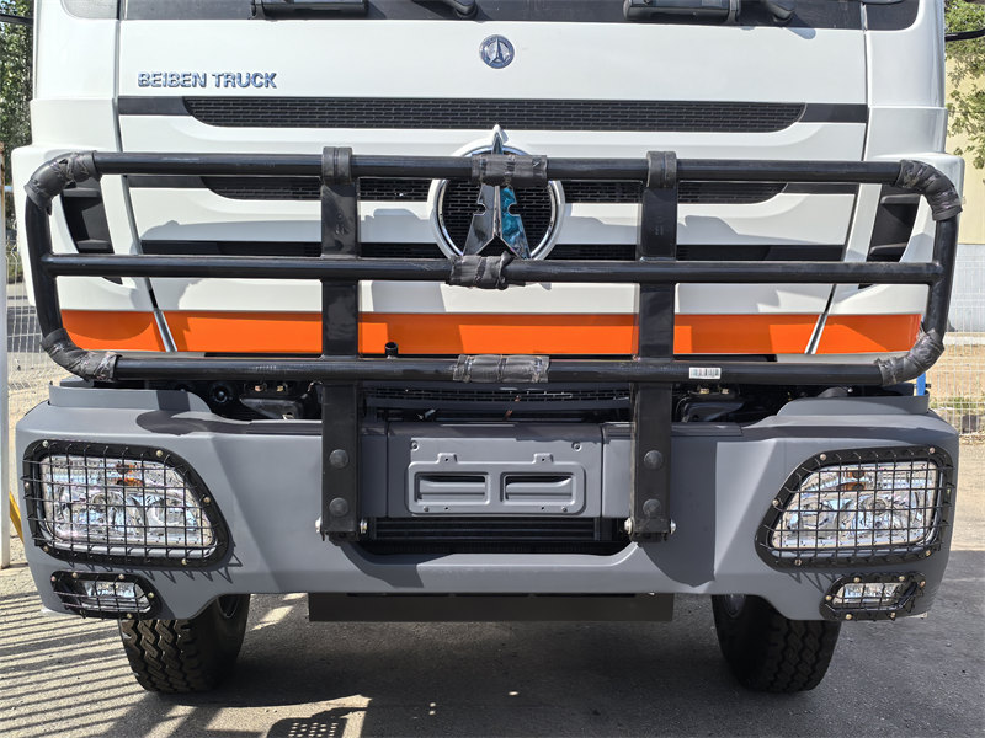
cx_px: 492
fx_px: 1280
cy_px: 369
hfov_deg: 42.1
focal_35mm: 45
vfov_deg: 32.2
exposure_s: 1/4405
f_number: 2
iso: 50
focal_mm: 5.75
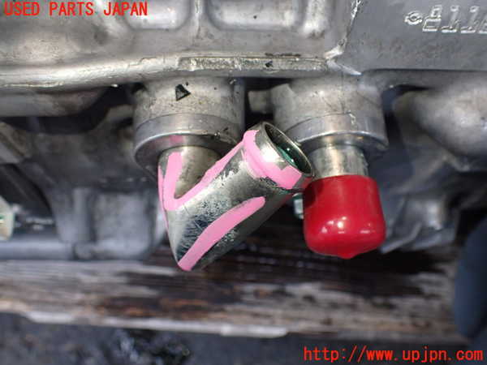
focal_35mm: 30
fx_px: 422
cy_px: 182
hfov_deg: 60.0
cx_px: 244
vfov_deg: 46.8
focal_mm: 5.4
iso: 400
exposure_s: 1/125
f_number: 2.3
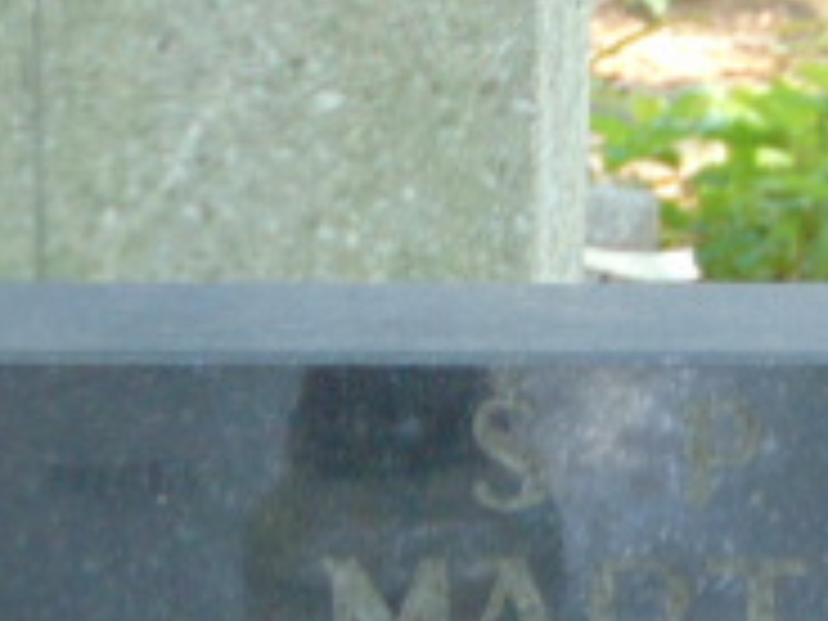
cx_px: 590
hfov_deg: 5.3
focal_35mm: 375
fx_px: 8970
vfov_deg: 3.9
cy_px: 958
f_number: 3.9
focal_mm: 19.4
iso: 200
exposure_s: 1/40
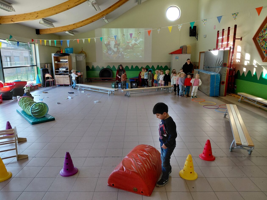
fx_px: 193
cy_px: 100
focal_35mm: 25
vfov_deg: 54.9
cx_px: 134
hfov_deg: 69.4
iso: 200
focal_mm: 4.69
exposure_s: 1/120
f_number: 1.8
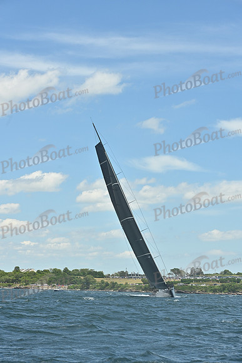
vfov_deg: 20.8
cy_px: 182
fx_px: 988
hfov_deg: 14.0
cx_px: 121
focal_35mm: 98
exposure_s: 1/1250
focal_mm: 98
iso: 250
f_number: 9
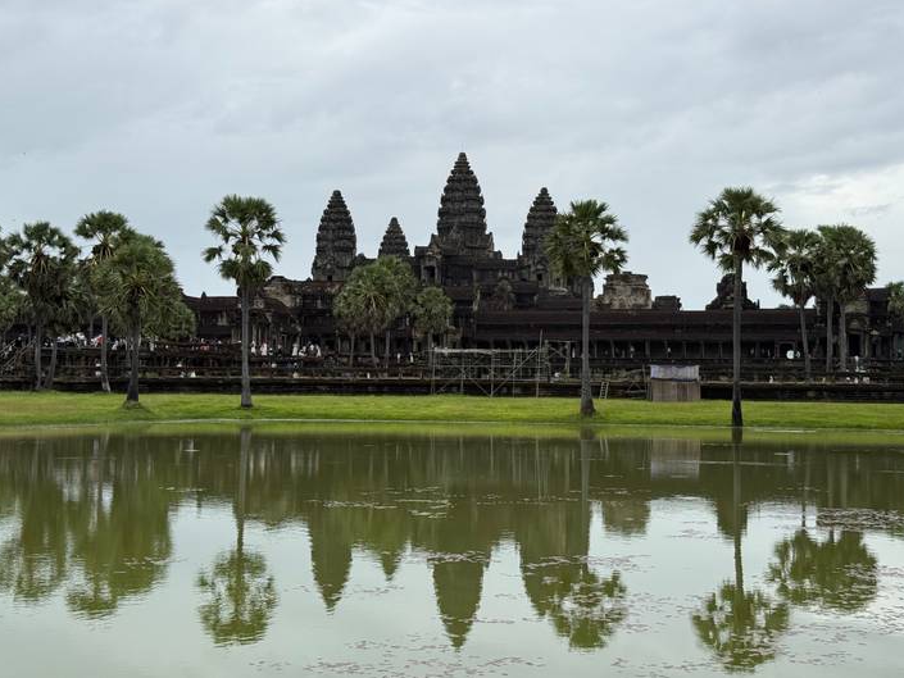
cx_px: 456
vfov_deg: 29.7
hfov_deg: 38.9
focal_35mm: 49
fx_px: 1280
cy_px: 335
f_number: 1.78
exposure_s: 1/4878
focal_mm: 6.76
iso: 64
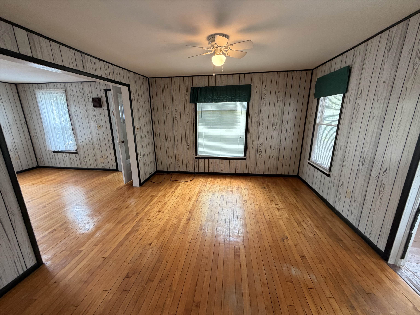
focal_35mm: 14
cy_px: 158
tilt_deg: -14.0
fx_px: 170
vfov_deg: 85.7
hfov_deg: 102.1
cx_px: 210
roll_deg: +1.0
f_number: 2.2
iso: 160
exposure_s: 1/60
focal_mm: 2.22
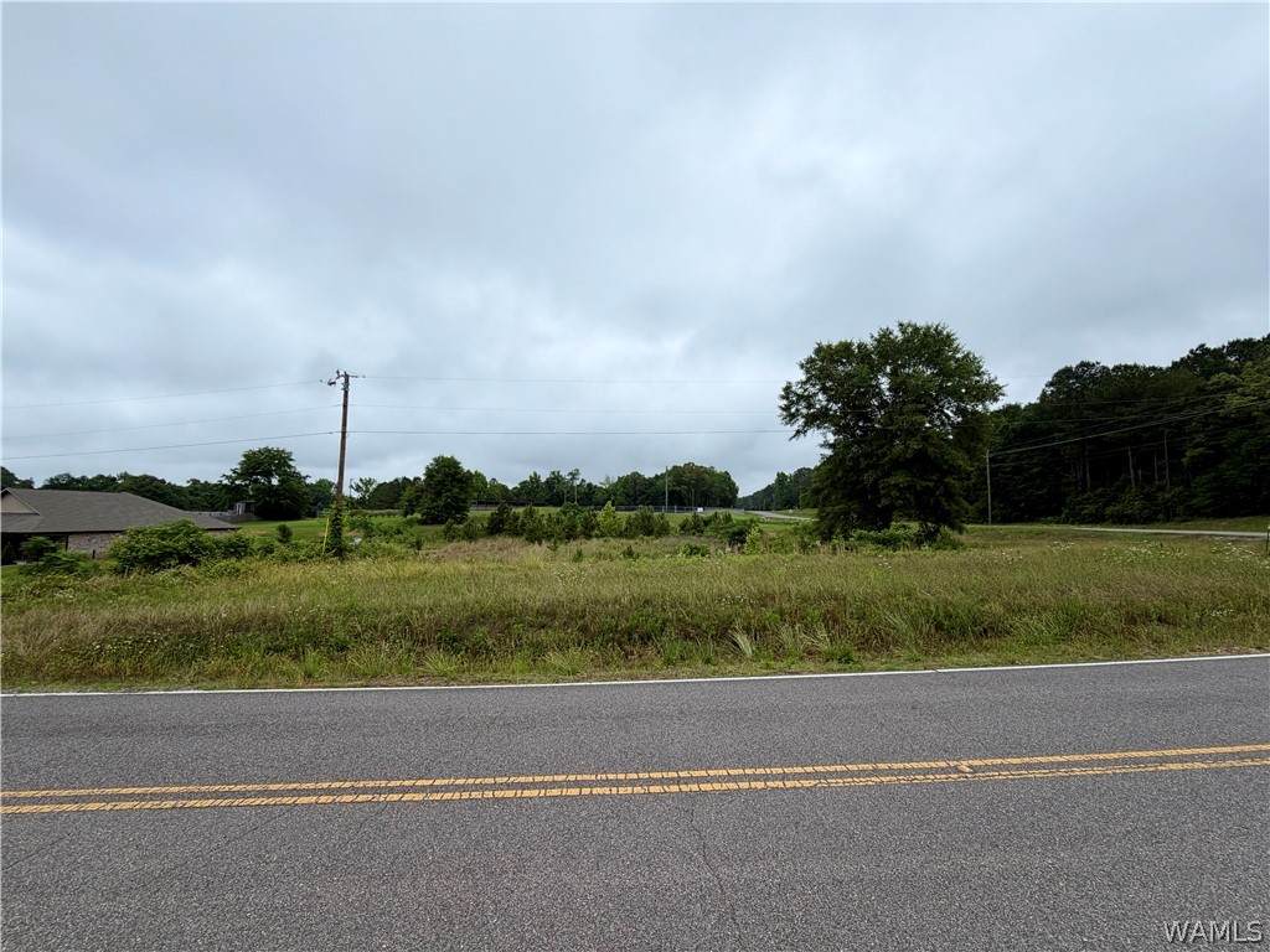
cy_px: 476
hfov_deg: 102.1
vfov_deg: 85.7
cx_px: 635
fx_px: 514
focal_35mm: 14
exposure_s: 1/770
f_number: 2.2
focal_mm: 2.22
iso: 25
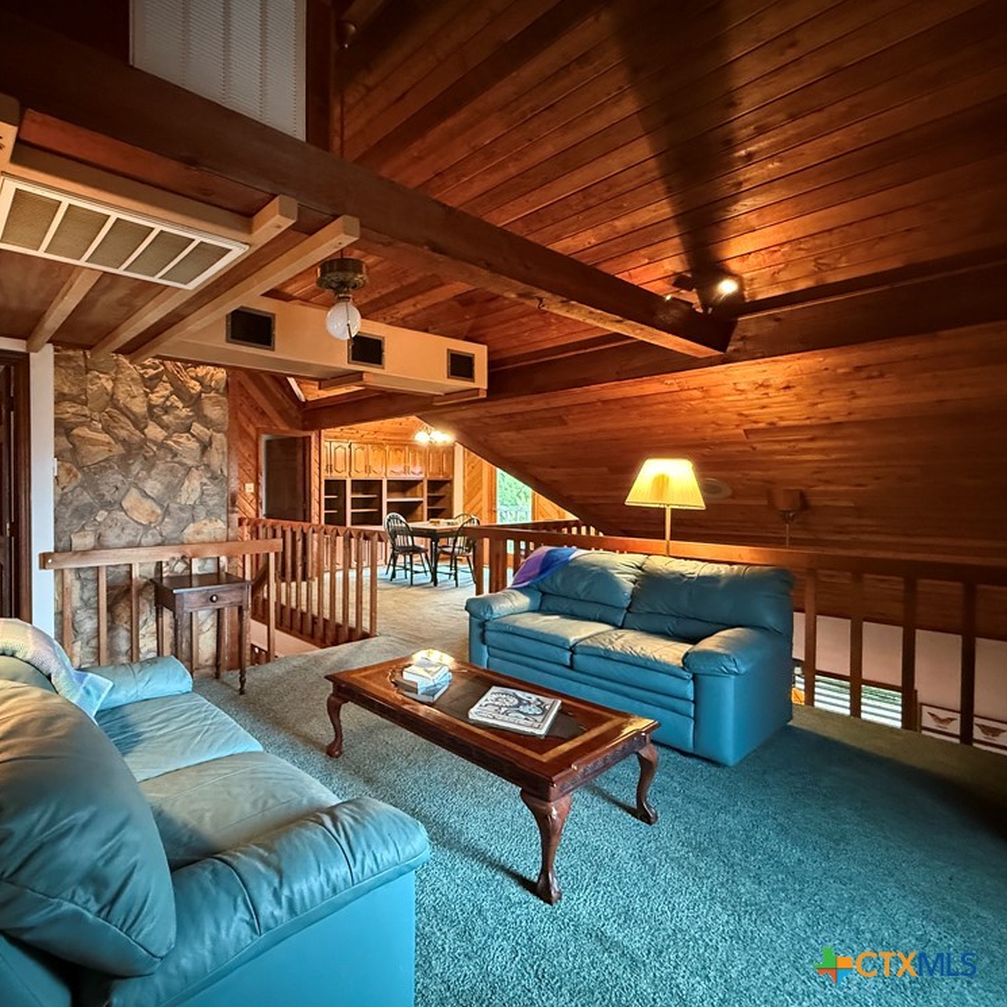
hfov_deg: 80.5
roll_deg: +0.0
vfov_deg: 84.0
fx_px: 560
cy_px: 495
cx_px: 318
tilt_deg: -0.9
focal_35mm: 17
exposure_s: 1/40
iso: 1000
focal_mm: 2.22
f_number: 2.2
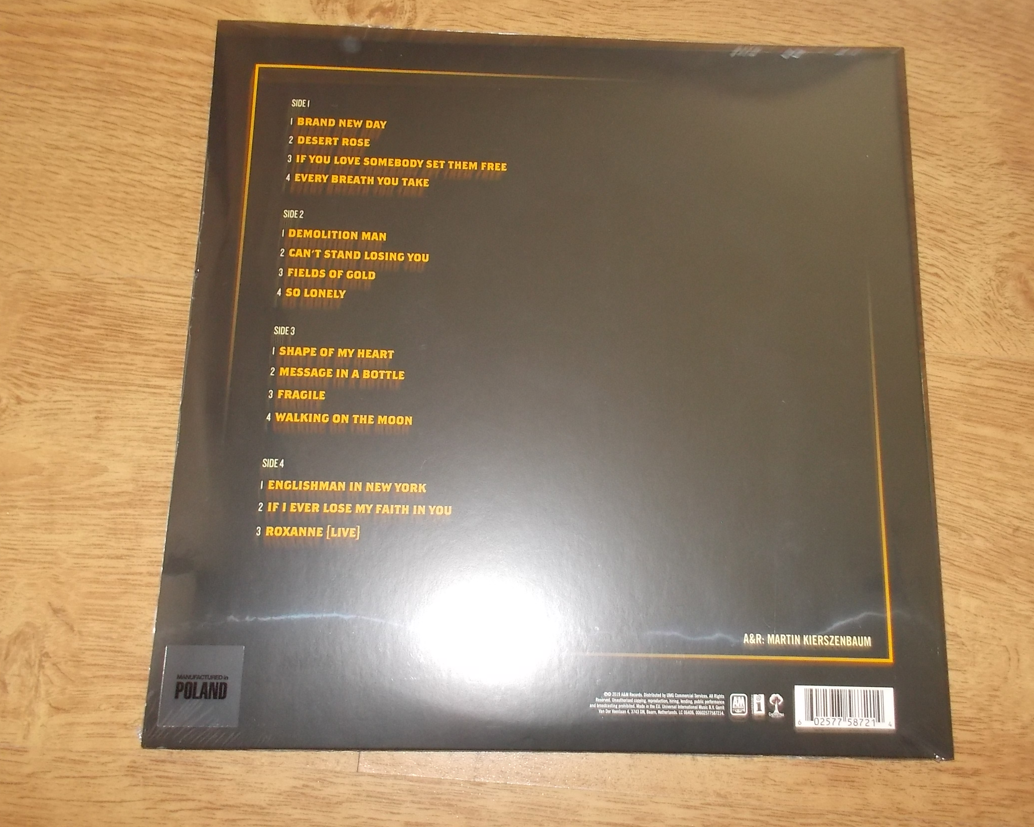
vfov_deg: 47.1
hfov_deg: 57.1
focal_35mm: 31
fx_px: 949
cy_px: 405
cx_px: 559
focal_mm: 4.1
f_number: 3.3
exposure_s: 1/30
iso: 200
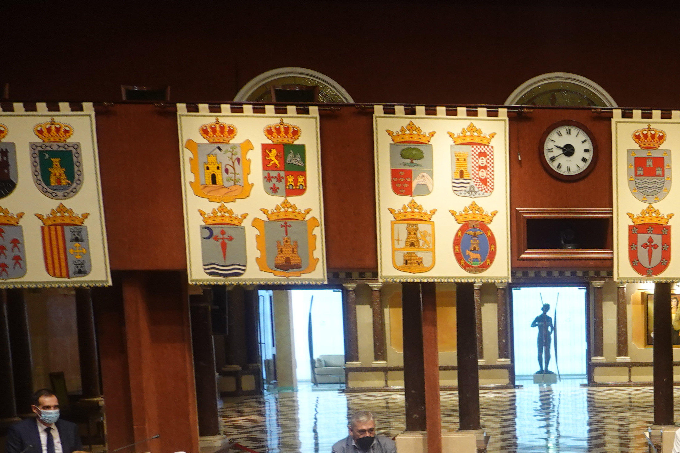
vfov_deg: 22.1
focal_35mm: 59
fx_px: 1114
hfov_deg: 31.1
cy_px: 452
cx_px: 700
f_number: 2.8
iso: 320
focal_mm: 9
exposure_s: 1/30
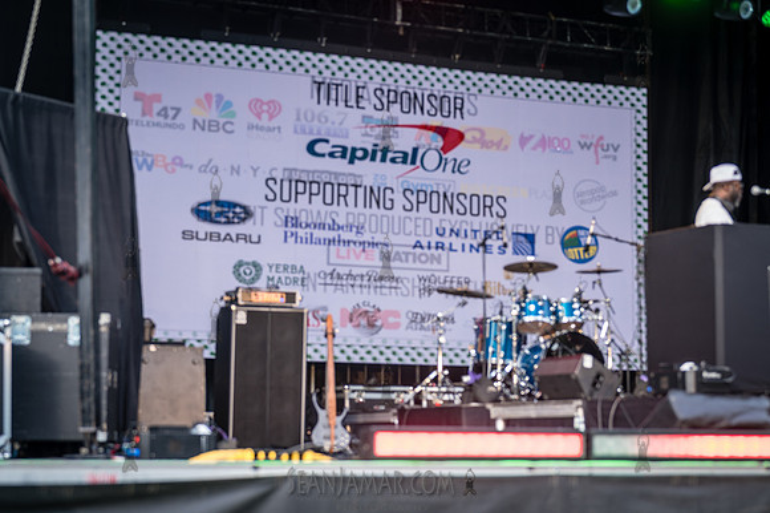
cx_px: 385
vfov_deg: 18.0
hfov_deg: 26.8
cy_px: 256
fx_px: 1615
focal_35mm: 76
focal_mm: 70
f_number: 2.8
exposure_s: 1/320
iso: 100
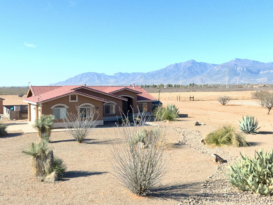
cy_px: 99
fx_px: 142
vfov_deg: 71.6
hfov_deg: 87.7
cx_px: 143
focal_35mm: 18
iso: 200
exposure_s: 1/800
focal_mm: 3.15
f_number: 2.8
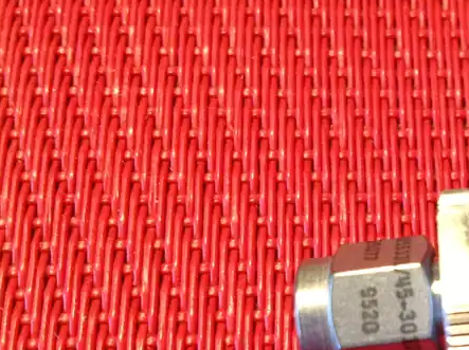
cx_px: 499
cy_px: 255
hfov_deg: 23.4
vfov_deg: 18.5
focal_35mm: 79
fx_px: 1069
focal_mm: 4.28
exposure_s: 1/17
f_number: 2.4
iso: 250
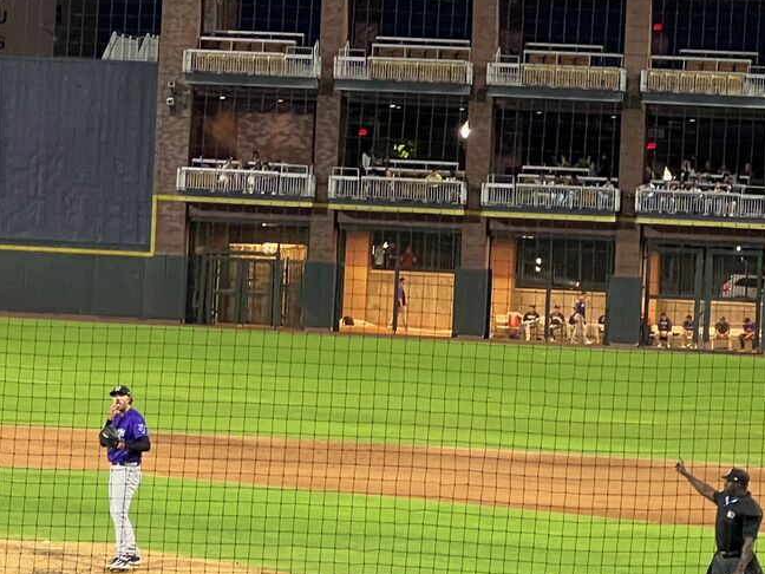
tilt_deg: +0.9
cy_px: 241
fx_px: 4199
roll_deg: -2.7
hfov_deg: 10.4
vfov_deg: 7.8
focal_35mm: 190
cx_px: 242
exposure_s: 1/60
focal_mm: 9
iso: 250
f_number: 2.8
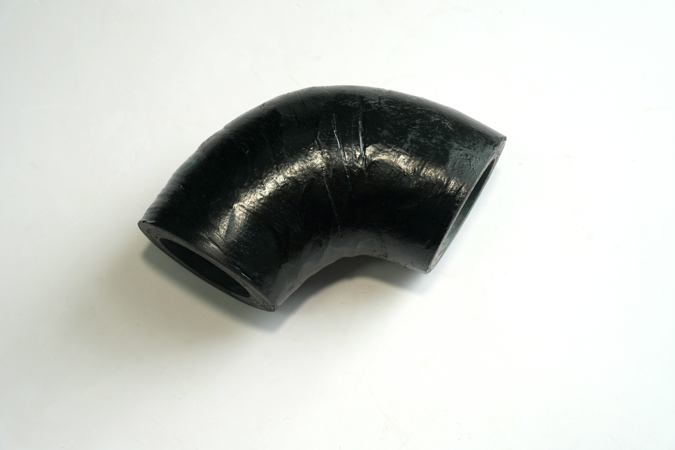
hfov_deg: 33.4
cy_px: 225
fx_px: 1125
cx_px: 338
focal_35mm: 60
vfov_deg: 22.6
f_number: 6.7
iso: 400
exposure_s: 1/60
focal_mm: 60
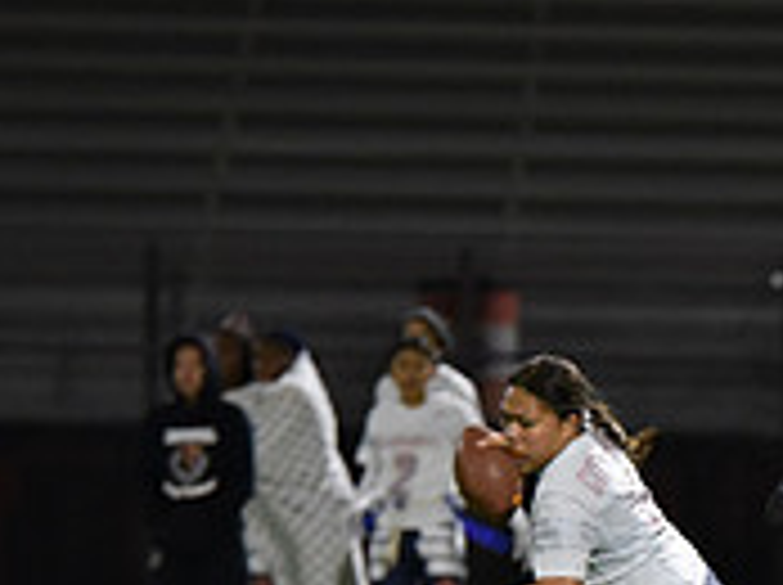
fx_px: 13418
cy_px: 560
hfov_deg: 3.3
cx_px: 868
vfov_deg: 2.5
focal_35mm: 594
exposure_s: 1/640
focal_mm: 185
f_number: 2.8
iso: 4000
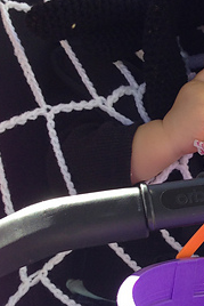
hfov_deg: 16.0
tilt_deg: -25.7
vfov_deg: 24.7
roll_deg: +1.0
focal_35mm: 82
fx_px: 696
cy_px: 194
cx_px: 247
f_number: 2.4
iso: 50
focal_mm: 4.12
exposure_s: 1/208
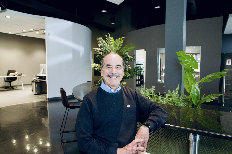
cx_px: 116
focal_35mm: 30
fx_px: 193
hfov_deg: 62.0
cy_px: 77
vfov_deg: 43.5
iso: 200
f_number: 5
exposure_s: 1/5
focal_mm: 20
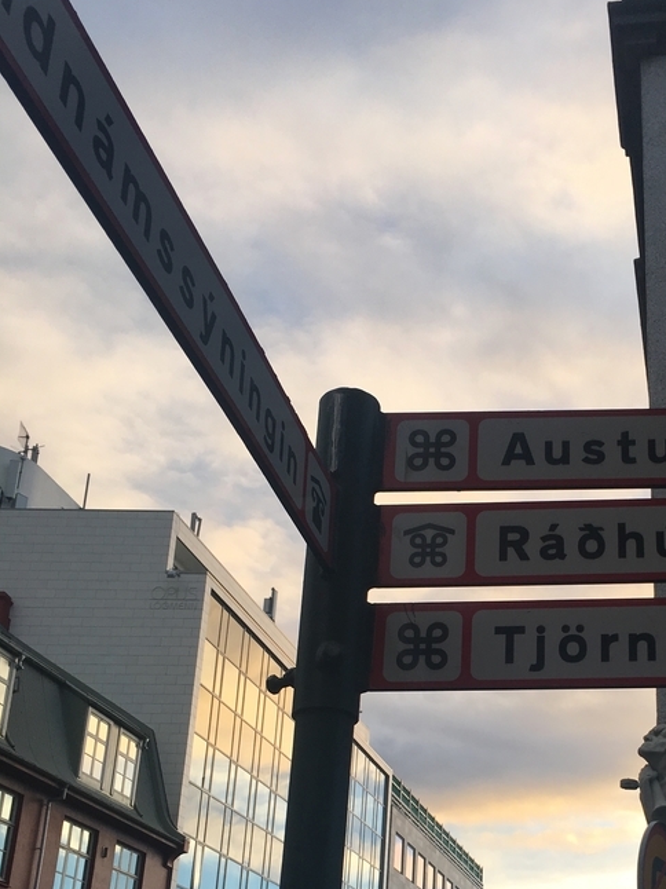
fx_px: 1181
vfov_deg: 39.9
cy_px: 687
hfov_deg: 30.8
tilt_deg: +20.7
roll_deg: -0.3
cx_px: 527
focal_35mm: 46
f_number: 2.2
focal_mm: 4.15
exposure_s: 1/396
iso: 25
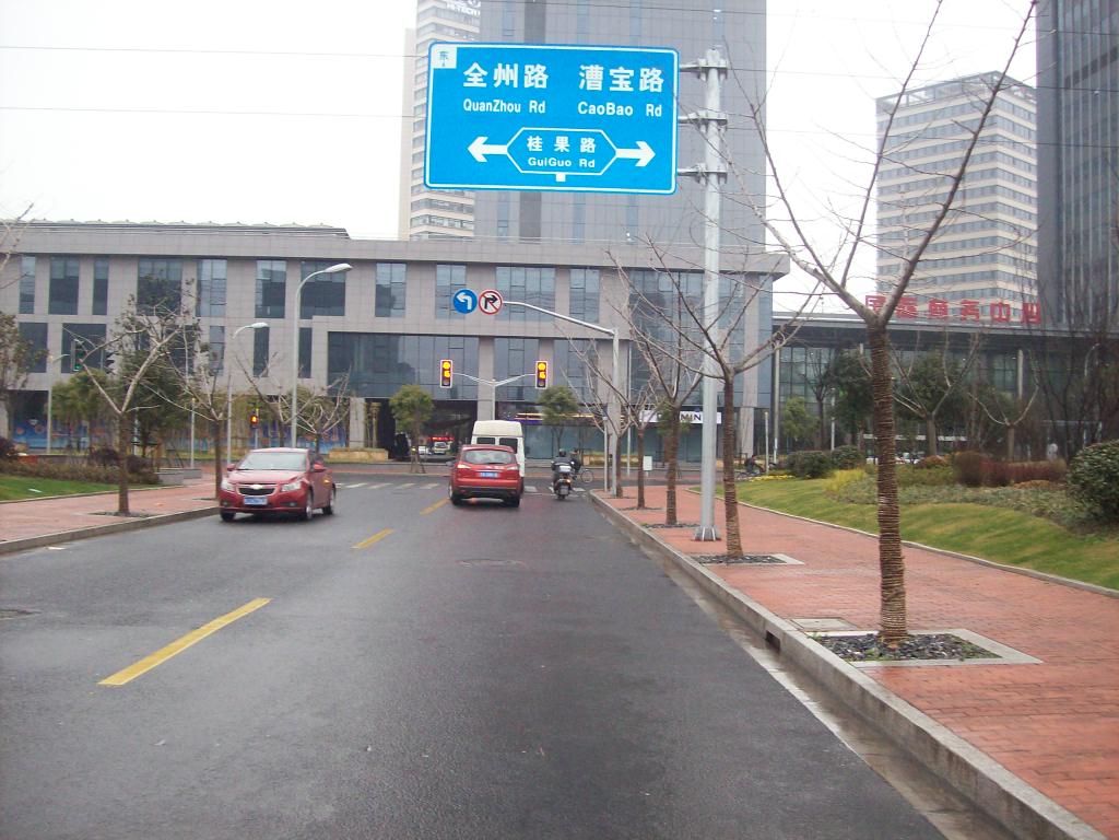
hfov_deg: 51.4
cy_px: 420
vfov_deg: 39.7
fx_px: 1164
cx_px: 560
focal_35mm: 36
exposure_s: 1/64
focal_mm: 6
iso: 140
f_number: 2.7
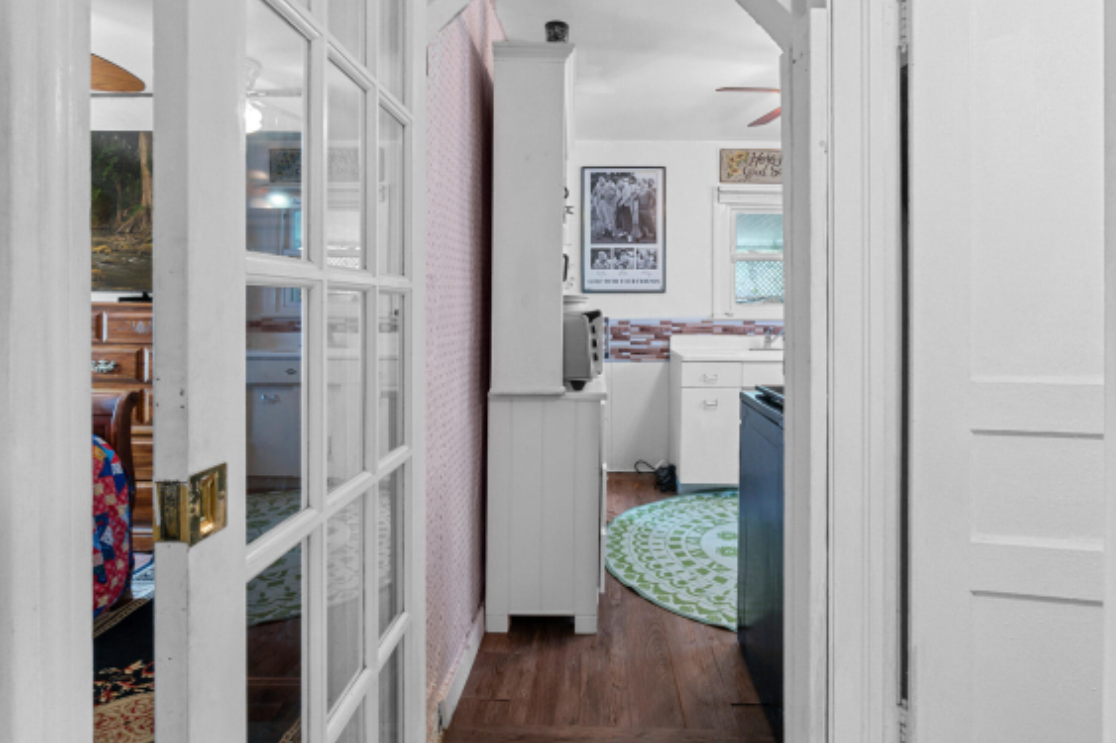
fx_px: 620
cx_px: 603
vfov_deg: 61.5
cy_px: 311
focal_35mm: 20
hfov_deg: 83.8
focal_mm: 10
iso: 400
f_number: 9
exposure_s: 1/1.25
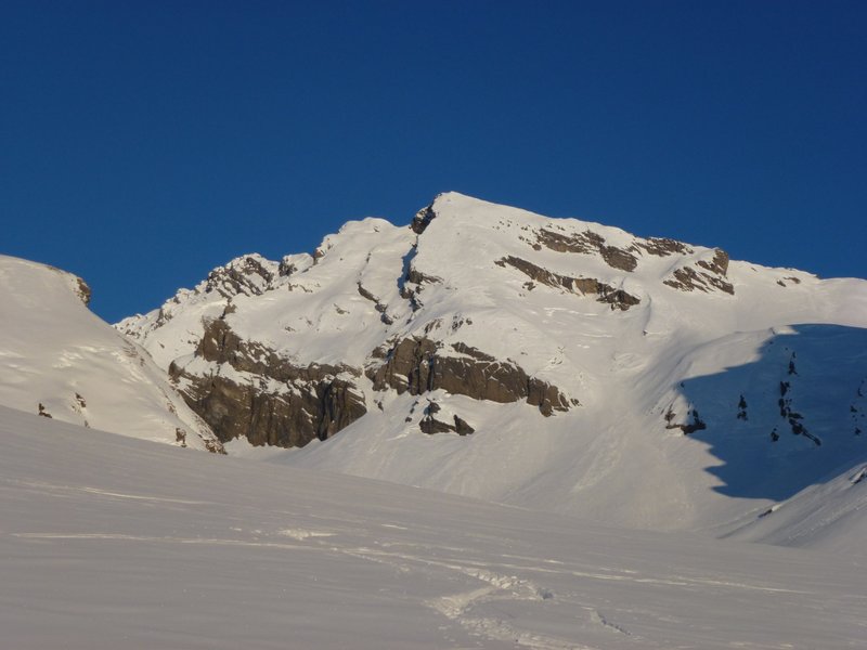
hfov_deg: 27.4
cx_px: 434
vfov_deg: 20.7
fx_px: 1778
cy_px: 325
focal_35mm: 71
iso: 100
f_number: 4.7
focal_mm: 12.7
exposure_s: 1/1000
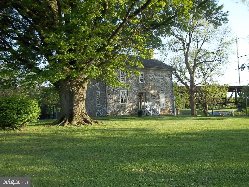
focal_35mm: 32
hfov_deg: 56.8
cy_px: 94
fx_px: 230
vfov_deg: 44.2
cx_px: 124
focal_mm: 5.7
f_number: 2.9
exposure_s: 1/320
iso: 80
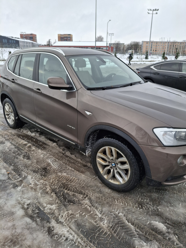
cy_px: 124
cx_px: 93
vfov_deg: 69.4
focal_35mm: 25
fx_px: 179
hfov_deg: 54.9
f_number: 1.8
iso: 32
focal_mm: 4.69
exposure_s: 1/295
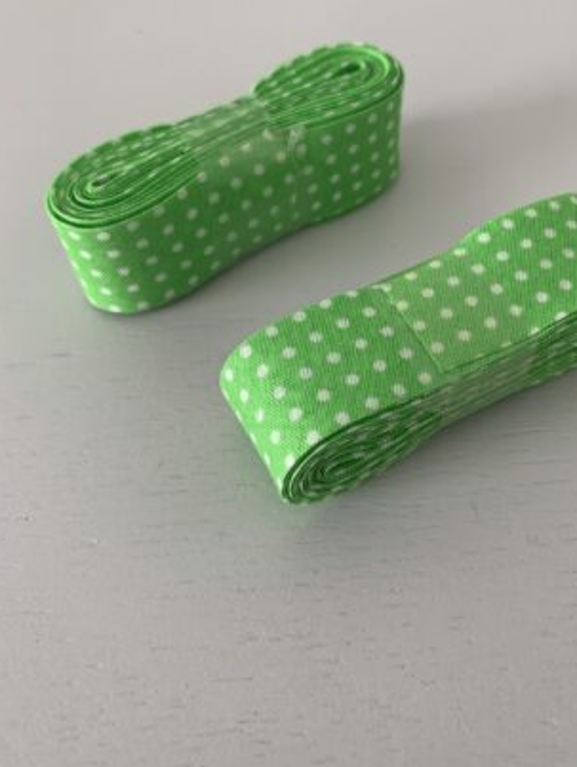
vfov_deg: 55.1
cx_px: 356
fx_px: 732
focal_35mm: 33
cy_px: 327
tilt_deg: -53.9
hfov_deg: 42.7
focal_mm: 4.25
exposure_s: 1/121
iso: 50
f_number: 1.8
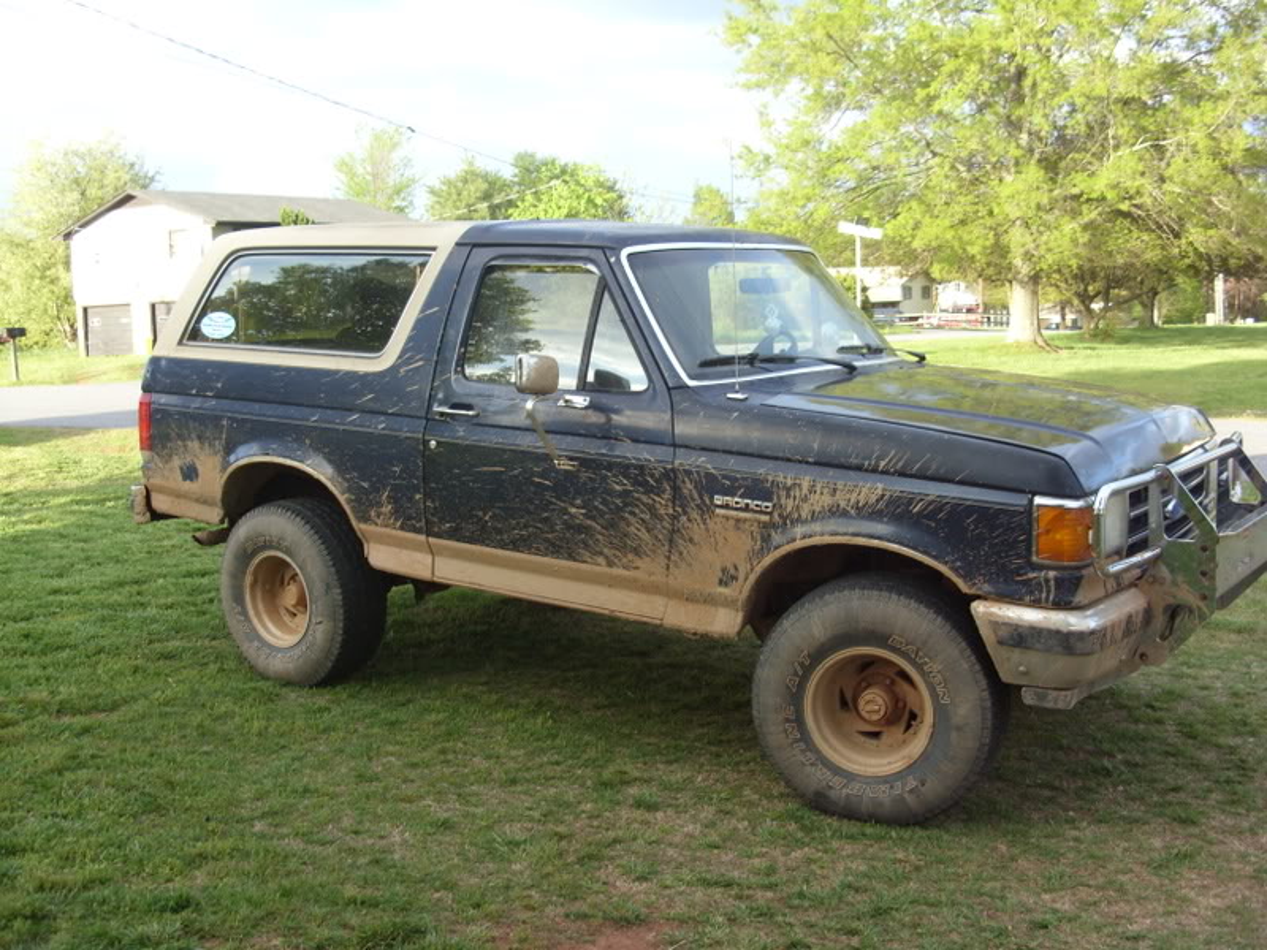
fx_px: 1391
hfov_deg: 49.0
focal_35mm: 38
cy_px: 475
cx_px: 634
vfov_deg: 37.7
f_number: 2.8
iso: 50
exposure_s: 1/135
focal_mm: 6.3
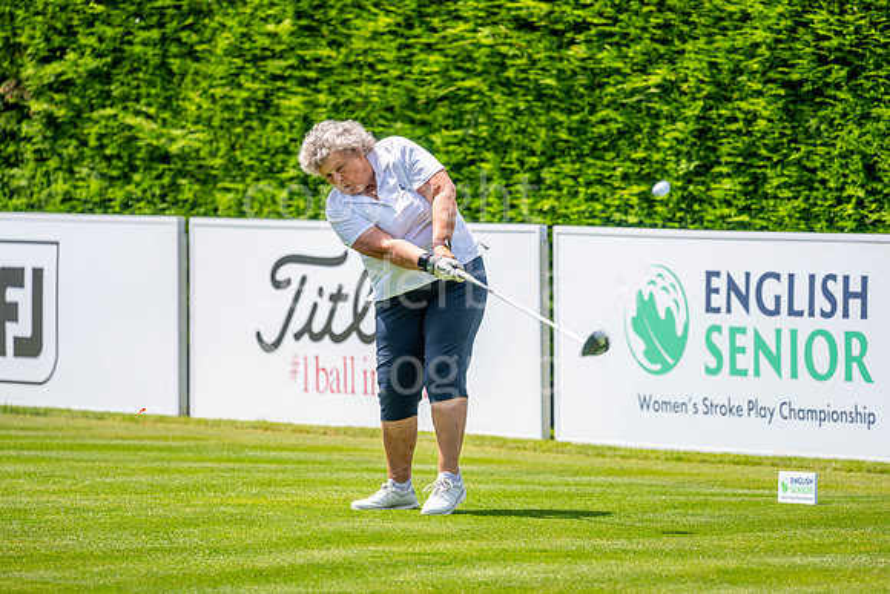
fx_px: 7418
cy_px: 297
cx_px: 445
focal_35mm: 300
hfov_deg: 6.9
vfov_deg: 4.6
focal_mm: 300
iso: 200
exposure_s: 1/1250
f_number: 5
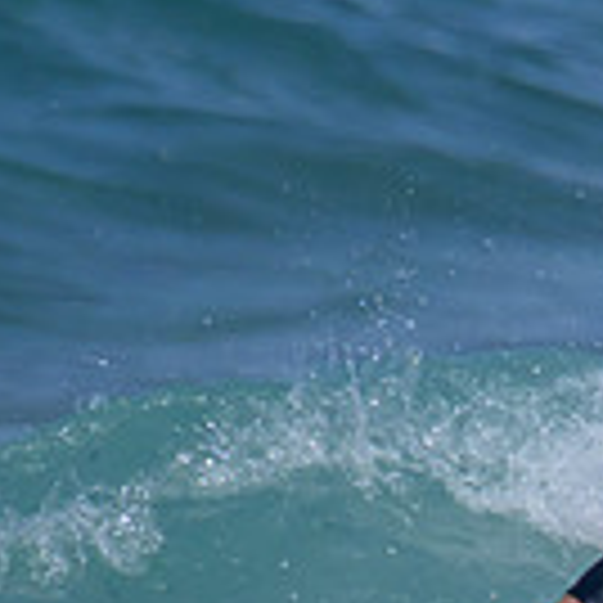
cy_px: 547
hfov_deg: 0.4
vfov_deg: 0.4
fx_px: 78162
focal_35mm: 3966
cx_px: 1173
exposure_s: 1/2000
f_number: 11
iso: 560
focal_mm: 800
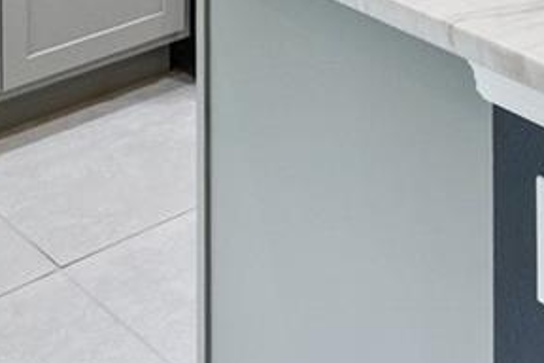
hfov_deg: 22.2
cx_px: 521
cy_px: -537
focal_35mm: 89
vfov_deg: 12.0
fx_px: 1345
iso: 1600
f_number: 9
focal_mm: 16
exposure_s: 1/50
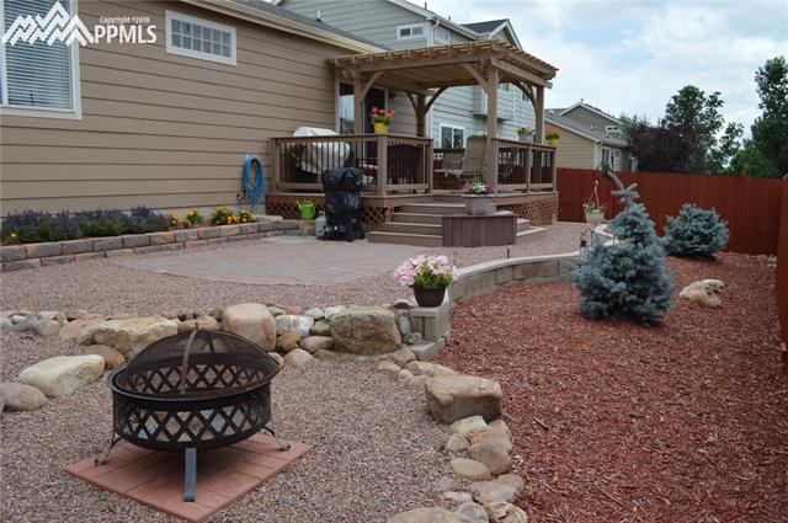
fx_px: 590
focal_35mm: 27
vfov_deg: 47.8
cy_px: 262
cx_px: 394
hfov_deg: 67.4
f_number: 7.1
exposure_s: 1/200
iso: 100
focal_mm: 18
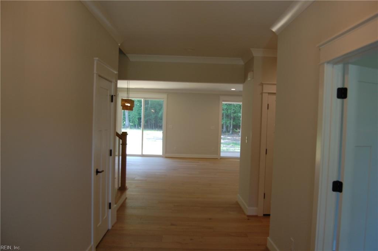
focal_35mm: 27
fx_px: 283
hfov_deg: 67.4
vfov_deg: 47.8
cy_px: 126
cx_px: 189
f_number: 5
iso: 400
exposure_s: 1/100
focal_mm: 18
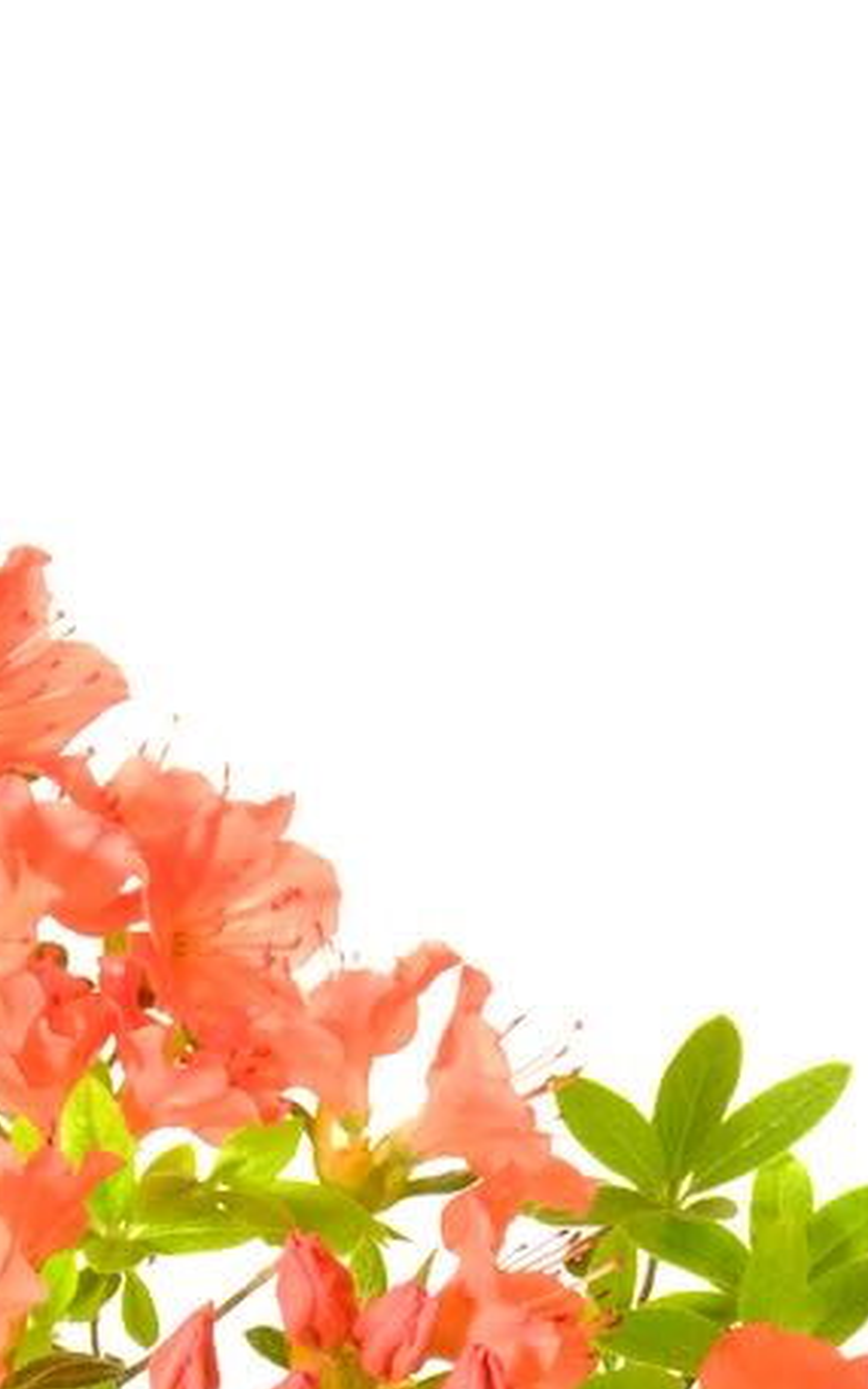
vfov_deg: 5.4
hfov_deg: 3.4
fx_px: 14723
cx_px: 110
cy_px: 1493
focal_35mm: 389
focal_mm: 90.4
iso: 2500
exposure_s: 1/8
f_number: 14
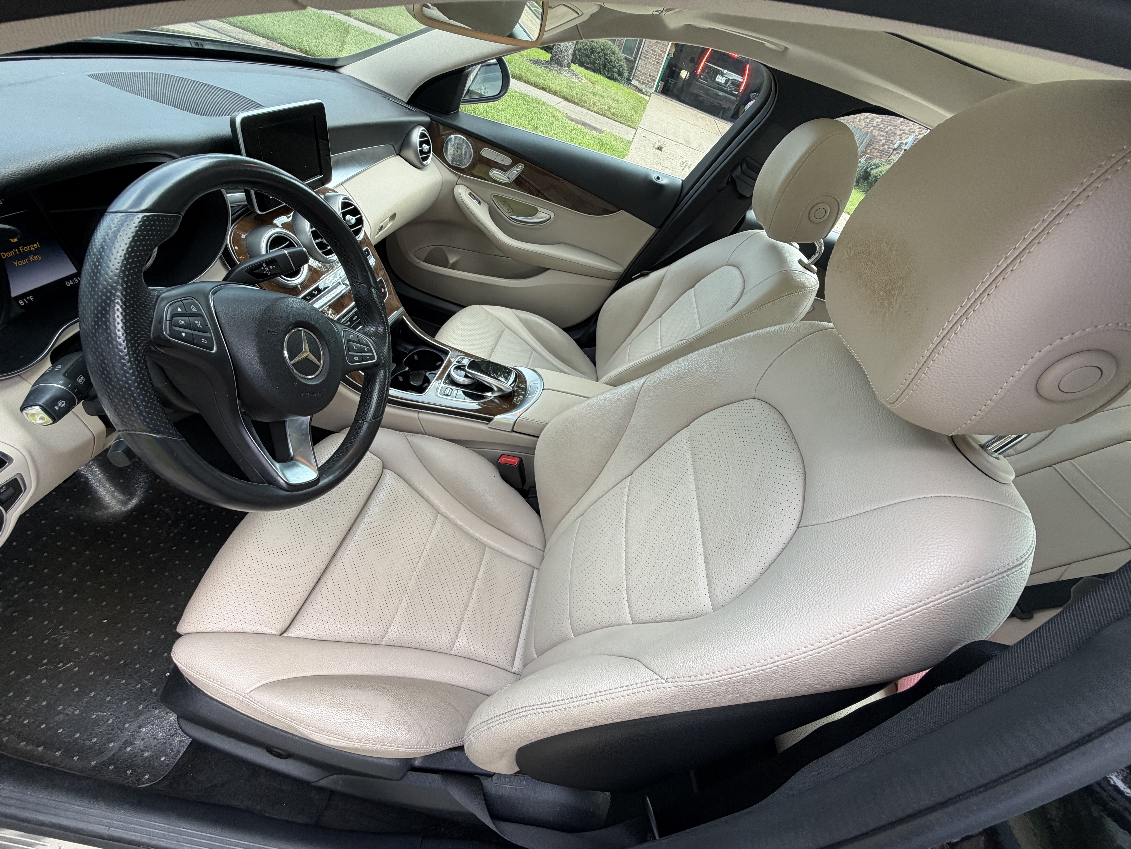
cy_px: 424
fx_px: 457
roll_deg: -22.5
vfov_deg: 85.7
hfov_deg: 102.1
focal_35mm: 14
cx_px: 566
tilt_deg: -38.9
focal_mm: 2.22
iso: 64
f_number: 2.2
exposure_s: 1/121
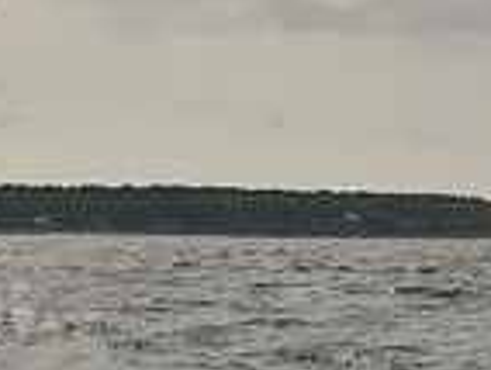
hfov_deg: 6.0
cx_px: -401
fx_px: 4561
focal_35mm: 321
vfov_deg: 4.6
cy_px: -171
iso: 320
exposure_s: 1/1000
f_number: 8
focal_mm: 82
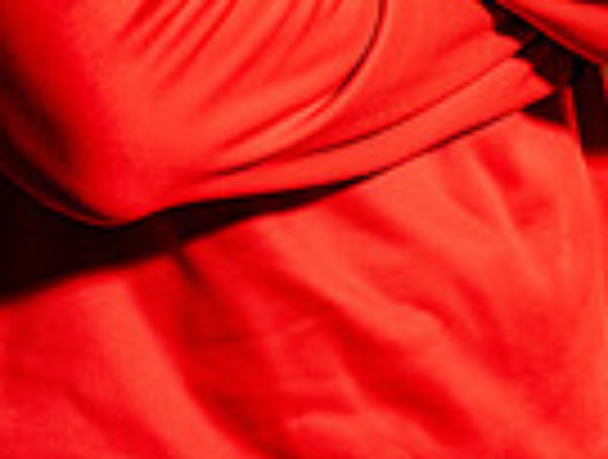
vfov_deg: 7.9
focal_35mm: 179
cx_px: 324
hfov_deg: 11.0
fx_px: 3152
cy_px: -518
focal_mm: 56
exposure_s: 1/1250
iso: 100
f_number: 4
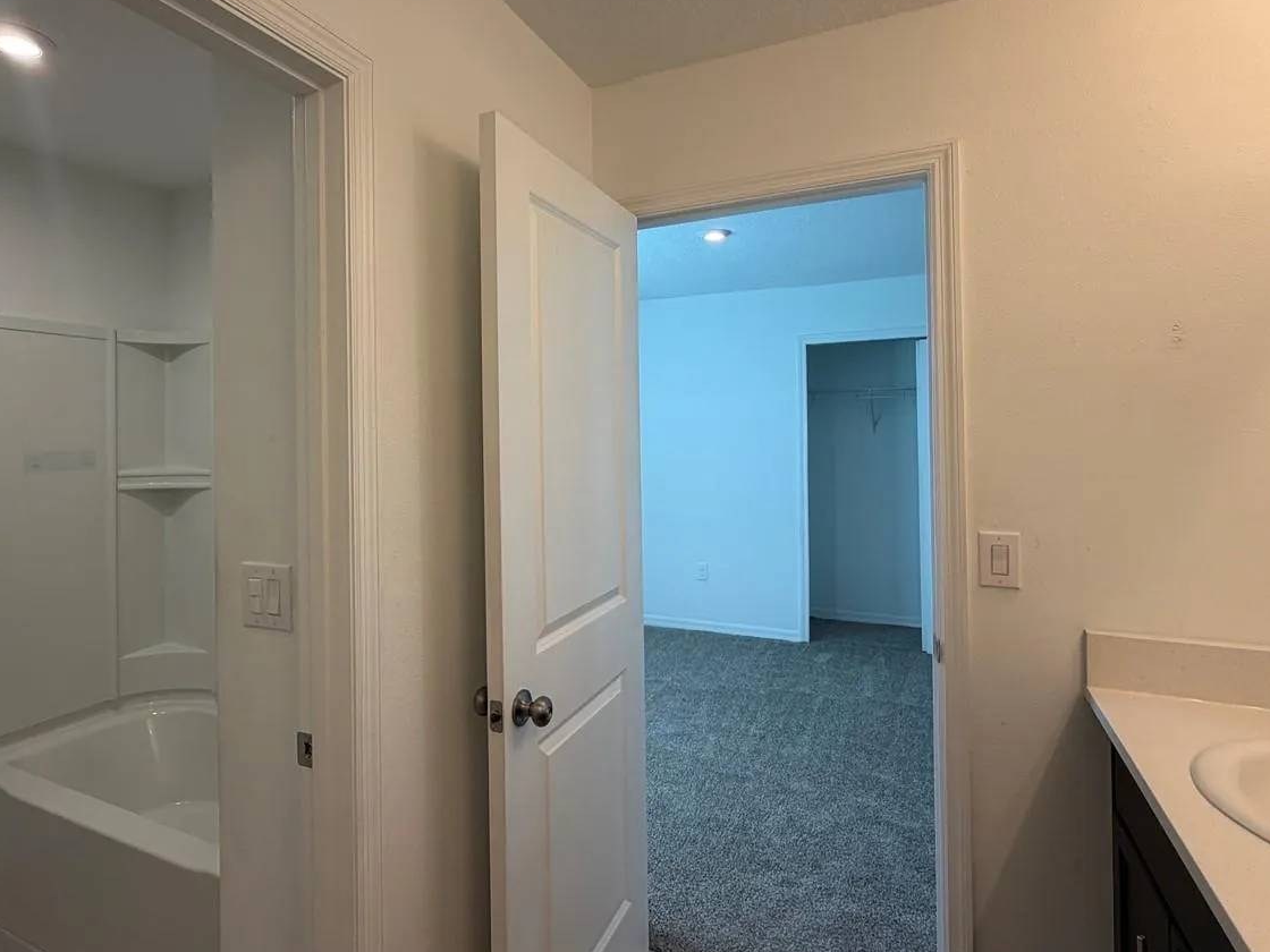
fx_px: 734
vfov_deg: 65.8
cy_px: 427
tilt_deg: +0.6
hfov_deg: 81.4
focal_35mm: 20
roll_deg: +1.0
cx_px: 557
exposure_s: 1/120
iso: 100
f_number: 2.2
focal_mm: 2.22
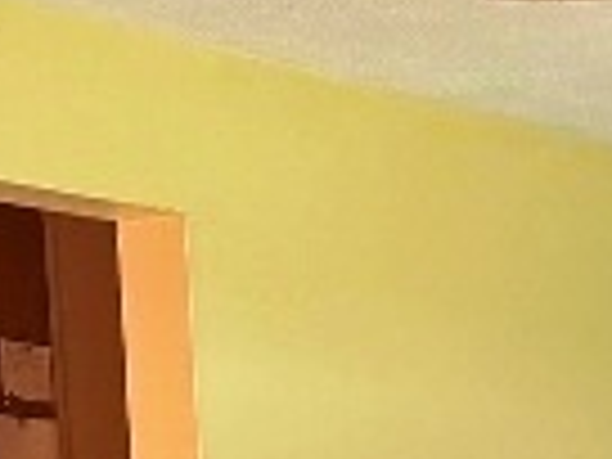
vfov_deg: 7.2
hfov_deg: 10.0
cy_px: 1426
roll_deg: +0.2
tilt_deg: -12.7
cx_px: 1296
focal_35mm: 181
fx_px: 3200
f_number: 1.78
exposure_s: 1/60
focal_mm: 6.76
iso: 250
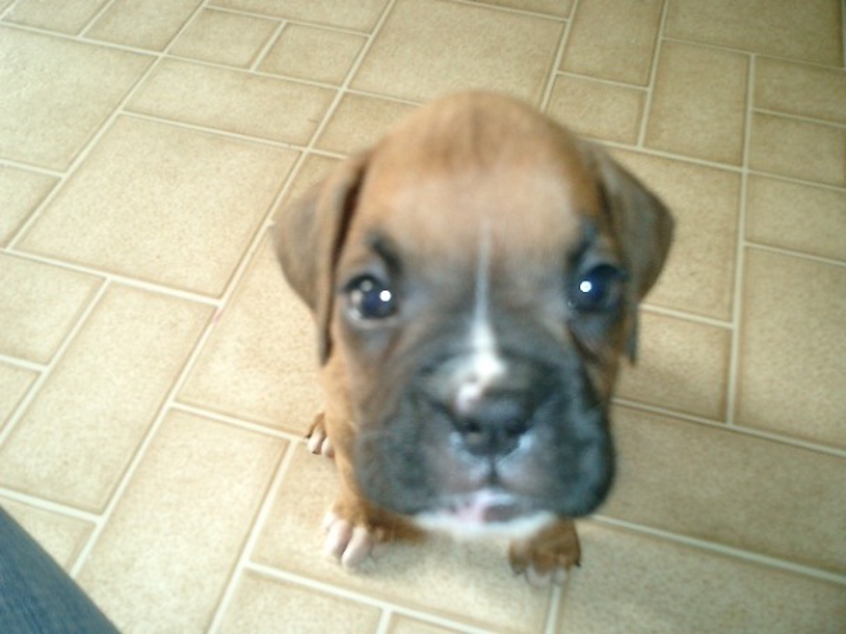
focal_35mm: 36
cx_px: 423
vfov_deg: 39.7
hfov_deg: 51.4
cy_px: 317
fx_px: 880
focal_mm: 7.5
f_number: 3.2
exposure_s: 1/30
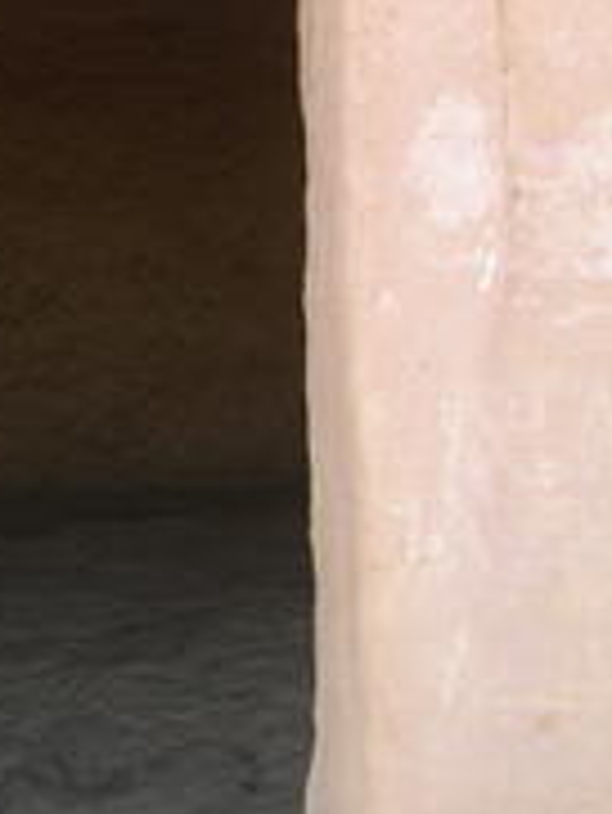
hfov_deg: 15.6
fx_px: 2213
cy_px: -67
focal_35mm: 94
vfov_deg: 20.0
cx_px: 56
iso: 50
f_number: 2.9
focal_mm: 5.7
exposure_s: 1/47.1
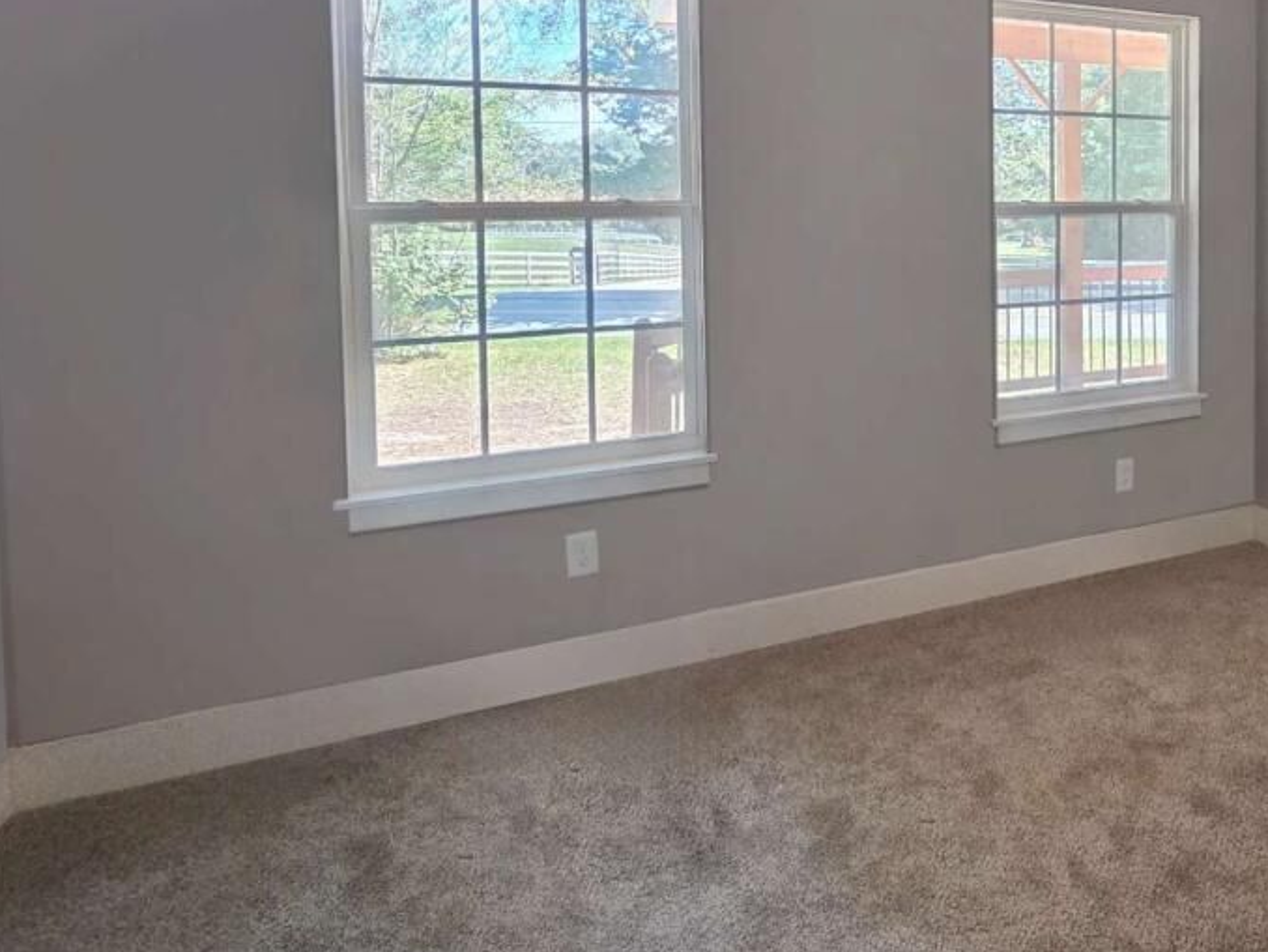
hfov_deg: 64.6
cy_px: 228
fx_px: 843
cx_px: 1081
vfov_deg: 55.8
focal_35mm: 23
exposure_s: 1/100
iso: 250
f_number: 2.2
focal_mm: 2.2
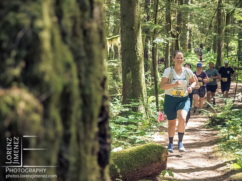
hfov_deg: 23.4
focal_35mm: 84
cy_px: 90
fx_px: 585
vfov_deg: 17.6
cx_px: 121
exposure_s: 1/1000
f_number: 2.8
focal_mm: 40
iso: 5000
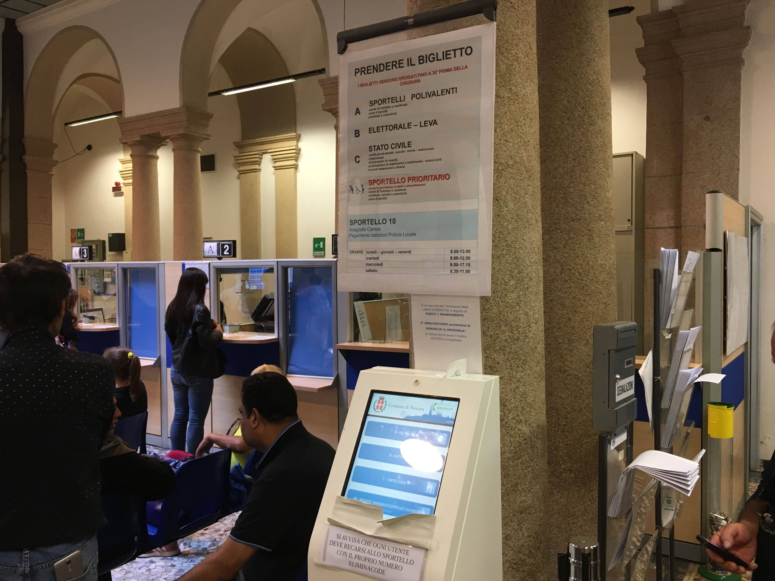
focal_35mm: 29
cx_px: 388
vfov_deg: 48.2
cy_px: 290
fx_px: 649
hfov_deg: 61.7
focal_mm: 4.15
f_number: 2.2
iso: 100
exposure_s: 1/33
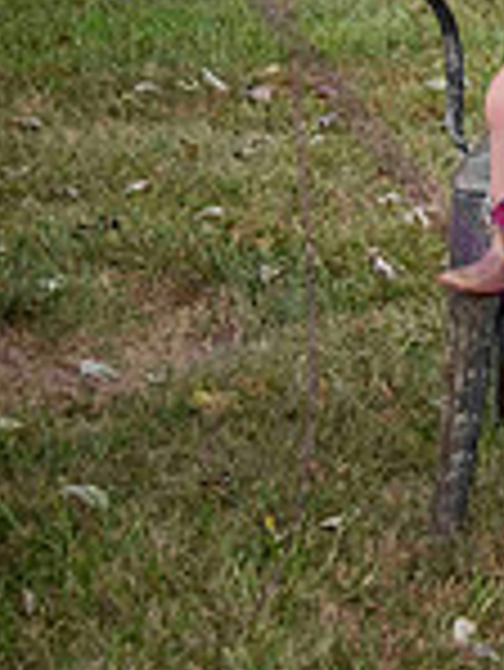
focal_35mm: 142
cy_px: -92
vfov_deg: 13.6
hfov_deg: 9.8
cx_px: 976
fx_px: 2753
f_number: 4.2
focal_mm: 38
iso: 400
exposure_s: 1/640
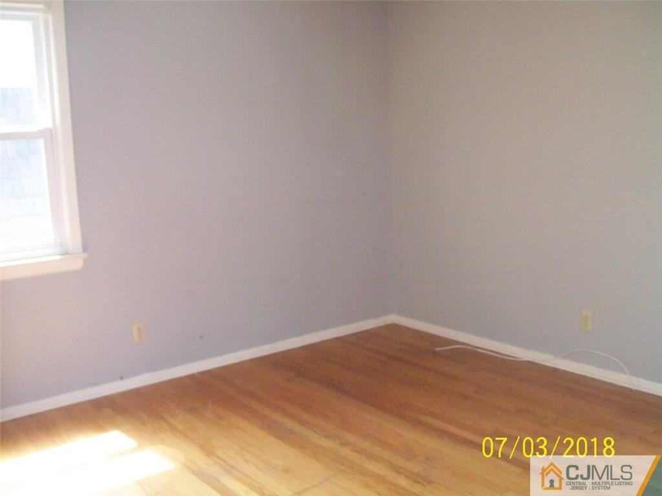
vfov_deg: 39.7
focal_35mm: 36
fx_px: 688
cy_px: 248
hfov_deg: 51.4
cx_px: 331
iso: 160
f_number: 2.7
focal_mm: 6
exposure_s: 1/64
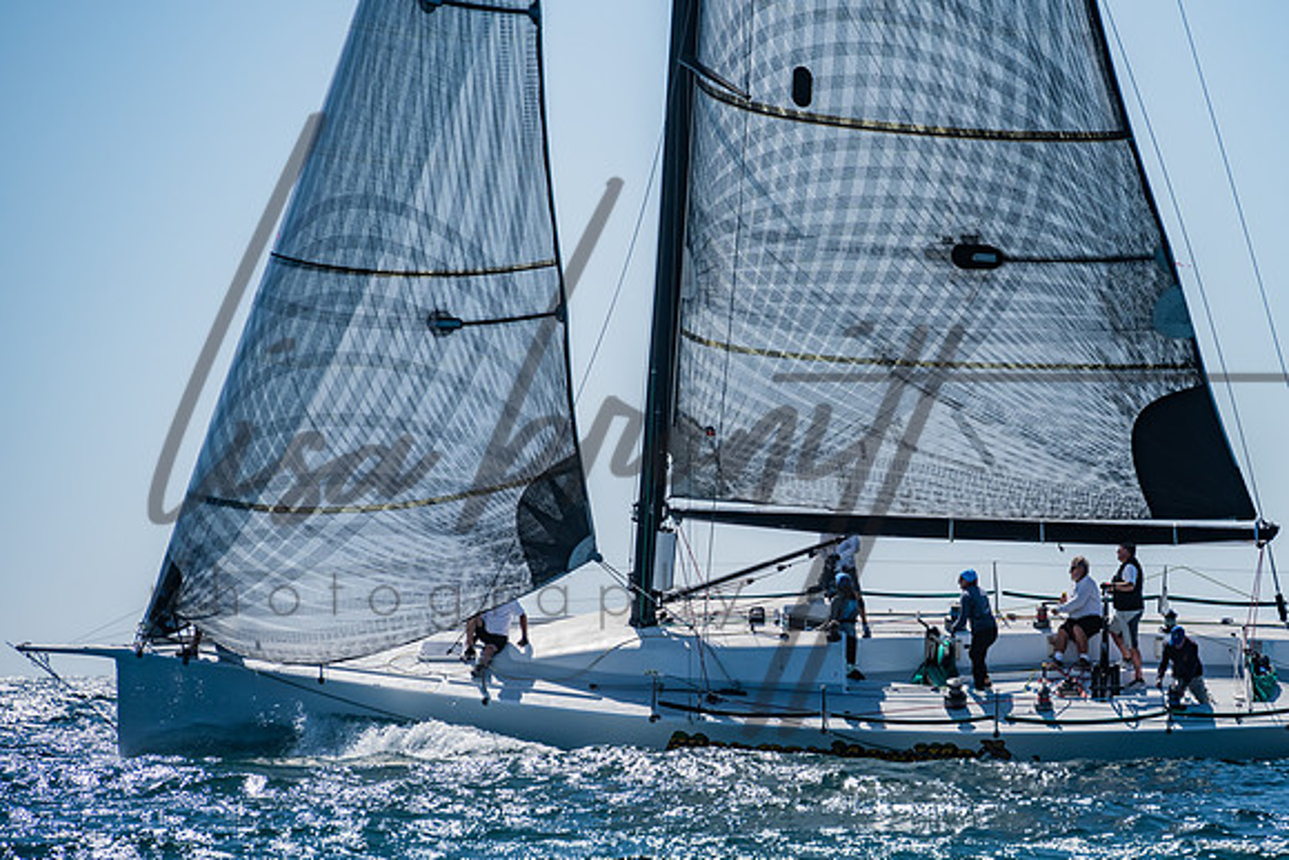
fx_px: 9615
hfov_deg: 7.7
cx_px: 812
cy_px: 494
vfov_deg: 5.1
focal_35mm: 268
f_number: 6.3
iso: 160
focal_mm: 200
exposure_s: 1/2000
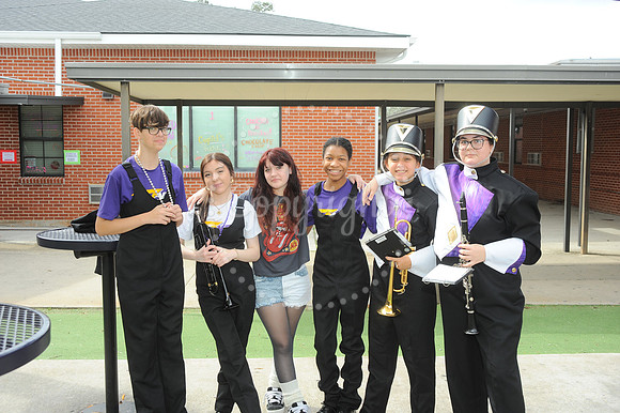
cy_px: 206
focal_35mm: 38
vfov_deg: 35.0
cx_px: 310
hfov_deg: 50.7
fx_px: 654
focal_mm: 38
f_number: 6.3
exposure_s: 1/160
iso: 250
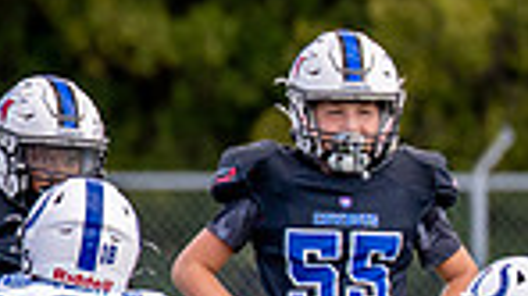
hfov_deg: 1.5
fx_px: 20258
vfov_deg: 0.8
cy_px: 160
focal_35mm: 1448
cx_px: -438
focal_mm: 200
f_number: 2.8
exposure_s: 1/2500
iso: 250
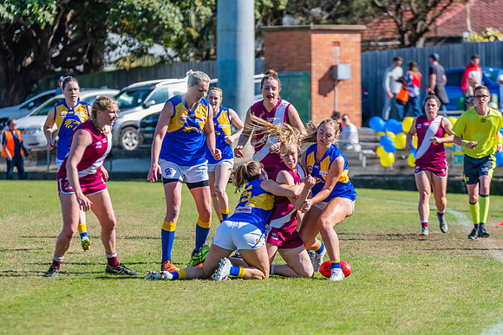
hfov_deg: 6.6
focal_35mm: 311
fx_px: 4349
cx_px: 226
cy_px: 154
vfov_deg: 4.4
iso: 800
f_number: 7.1
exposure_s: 1/1600
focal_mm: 280
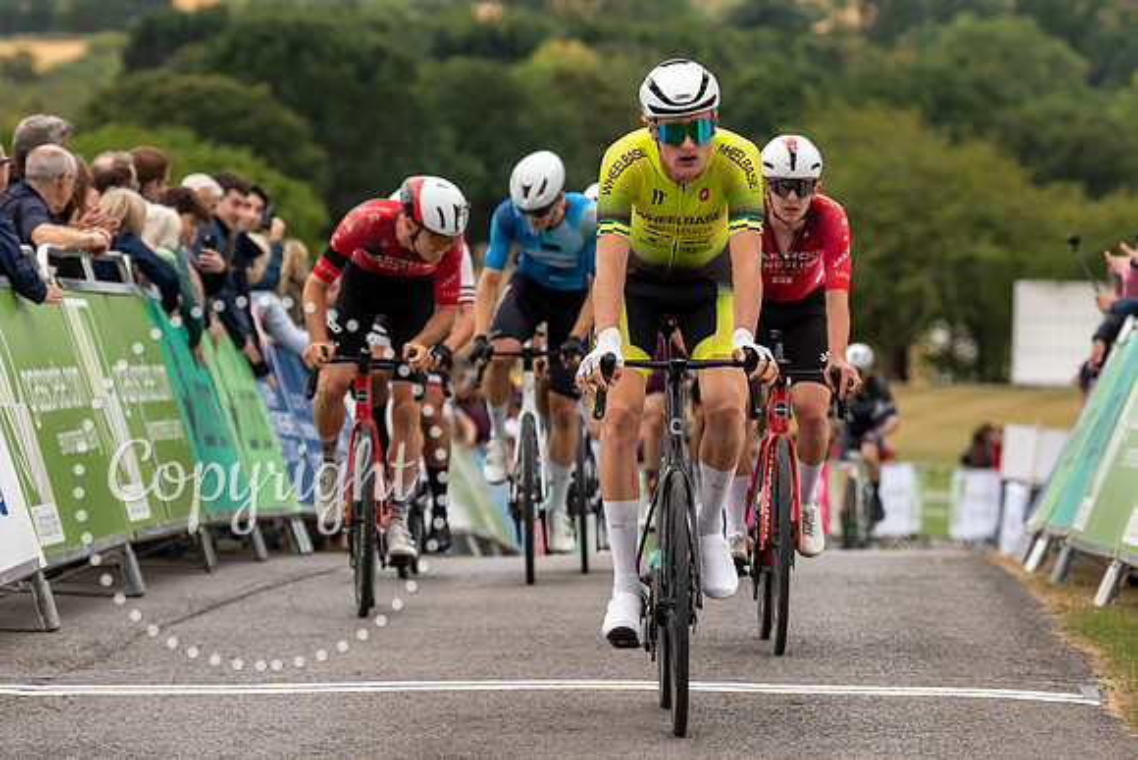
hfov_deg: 9.2
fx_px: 7043
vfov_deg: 6.2
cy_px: 225
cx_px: 617
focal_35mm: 223
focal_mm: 121
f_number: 3.5
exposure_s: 1/1000
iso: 640
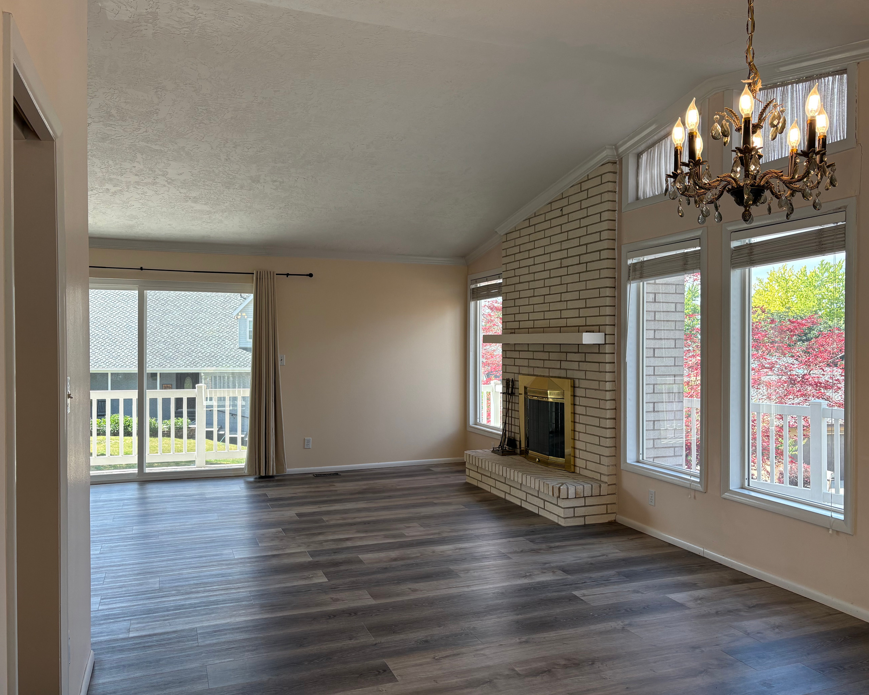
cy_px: 352
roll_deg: +0.5
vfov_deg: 51.5
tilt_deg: -0.9
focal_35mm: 28
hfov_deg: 62.2
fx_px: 720
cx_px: 456
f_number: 1.6
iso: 64
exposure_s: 1/333
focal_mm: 5.96
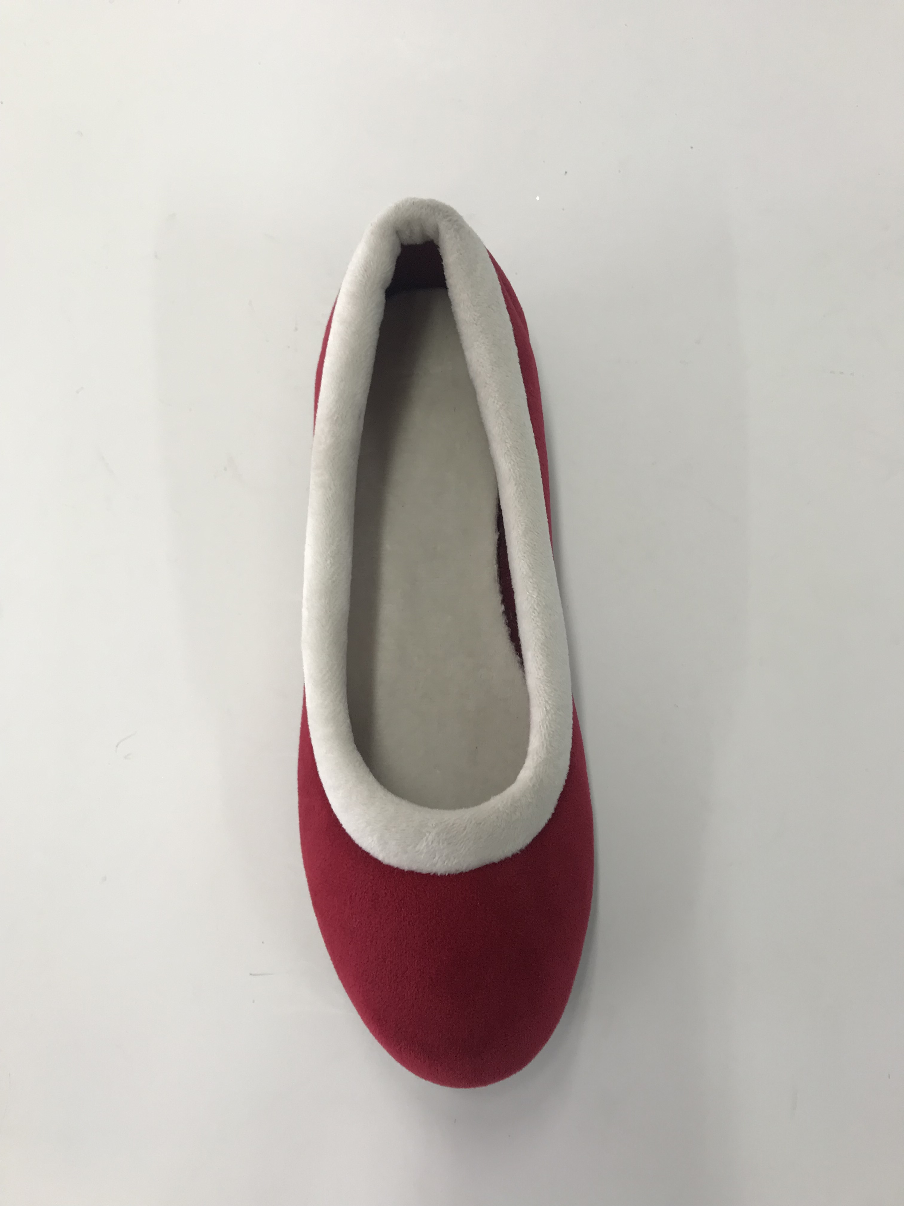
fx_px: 975
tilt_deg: -76.8
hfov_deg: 49.7
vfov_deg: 63.4
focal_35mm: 28
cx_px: 452
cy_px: 603
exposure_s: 1/50
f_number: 1.8
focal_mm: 3.99
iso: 32
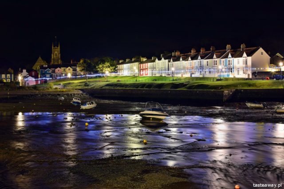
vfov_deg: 25.8
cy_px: 94
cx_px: 142
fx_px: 414
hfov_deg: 37.8
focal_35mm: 52
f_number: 8
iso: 110
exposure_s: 30
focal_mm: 35
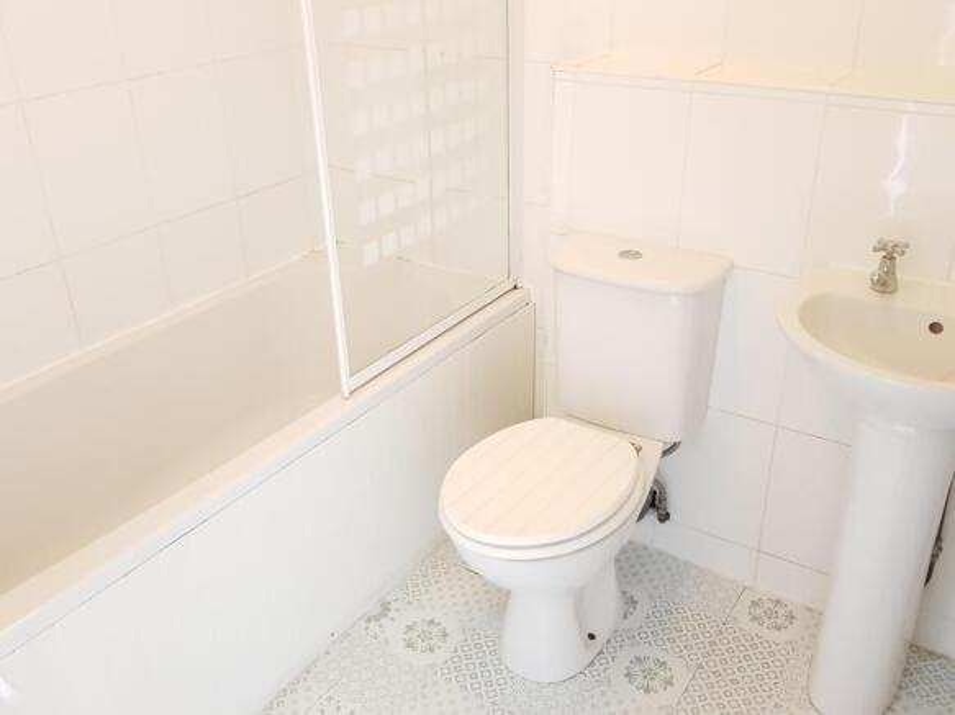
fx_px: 717
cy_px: 358
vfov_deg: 53.0
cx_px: 478
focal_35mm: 26
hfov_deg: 67.3
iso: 500
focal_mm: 4.2
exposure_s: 1/10
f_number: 1.7
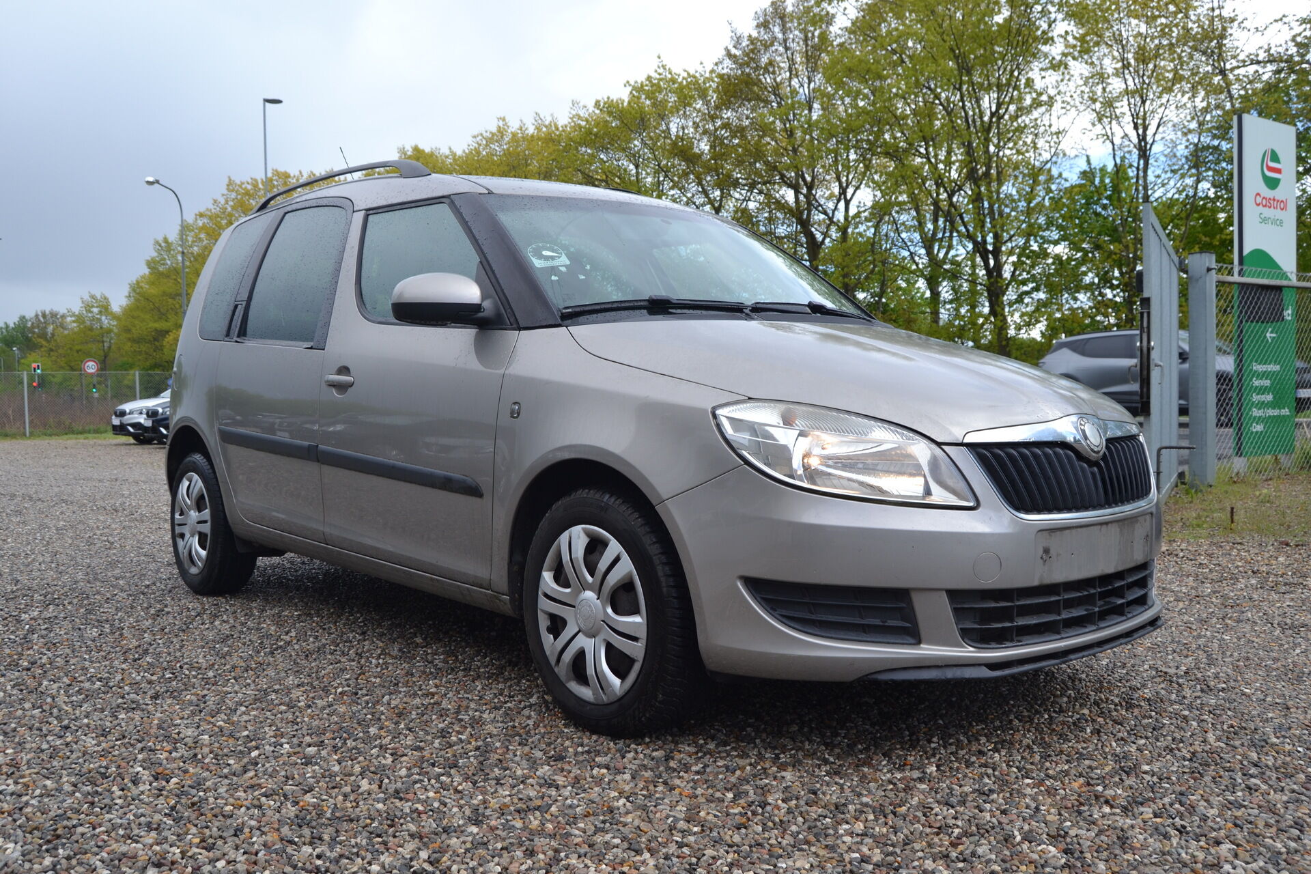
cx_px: 656
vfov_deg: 43.6
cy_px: 437
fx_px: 1092
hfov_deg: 61.9
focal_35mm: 30
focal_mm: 20
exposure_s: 1/200
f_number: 7.1
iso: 100
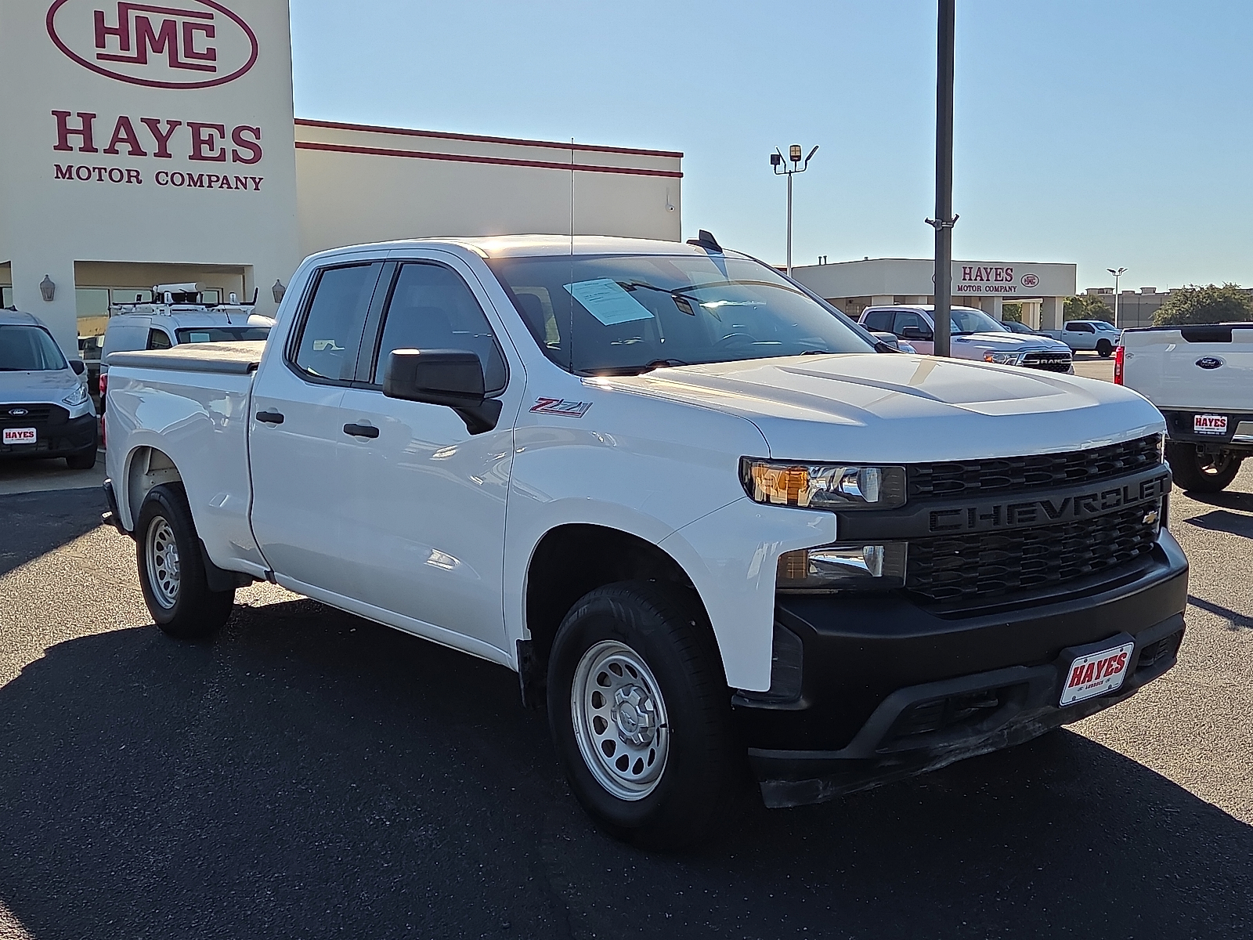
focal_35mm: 37
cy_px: 470
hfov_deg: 50.1
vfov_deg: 38.7
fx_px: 1339
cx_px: 626
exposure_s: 1/2000
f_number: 1.8
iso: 25
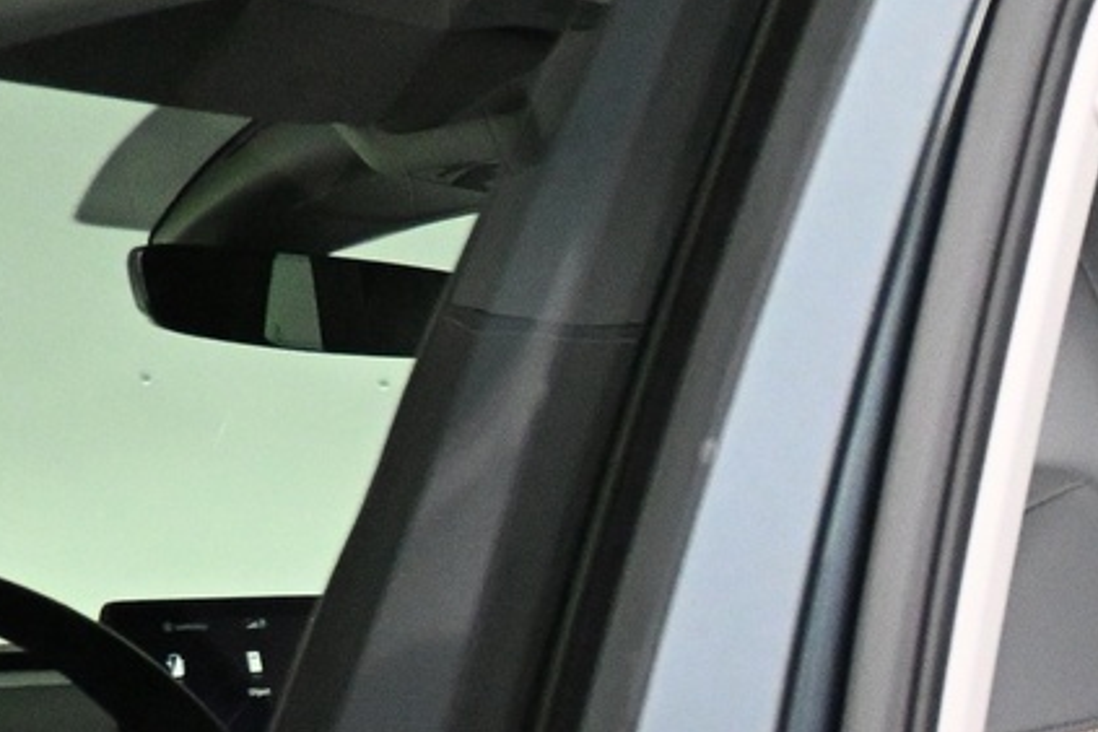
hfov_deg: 17.7
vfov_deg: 14.3
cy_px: 932
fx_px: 2806
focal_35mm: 92
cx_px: 2001
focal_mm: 16
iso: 4000
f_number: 3.5
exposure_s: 1/40
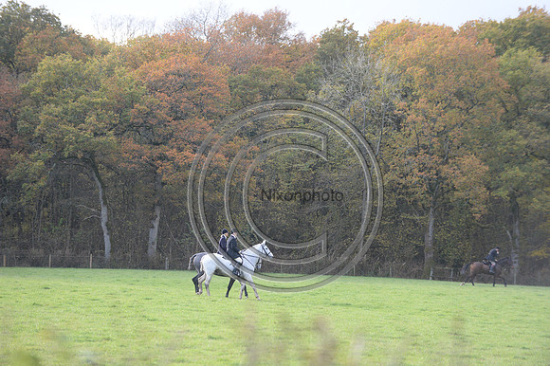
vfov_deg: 7.2
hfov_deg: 10.8
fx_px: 2901
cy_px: 183
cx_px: 275
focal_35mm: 190
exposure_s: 1/1000
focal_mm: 190
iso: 1250
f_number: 4
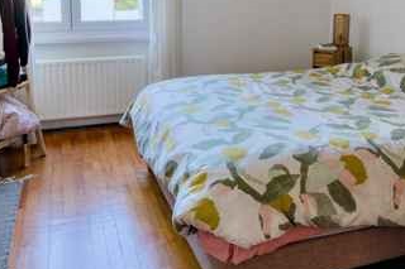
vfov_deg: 32.3
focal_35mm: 40
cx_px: 228
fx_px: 450
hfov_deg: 48.4
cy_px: 46
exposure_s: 1/160
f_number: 8
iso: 800
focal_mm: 16
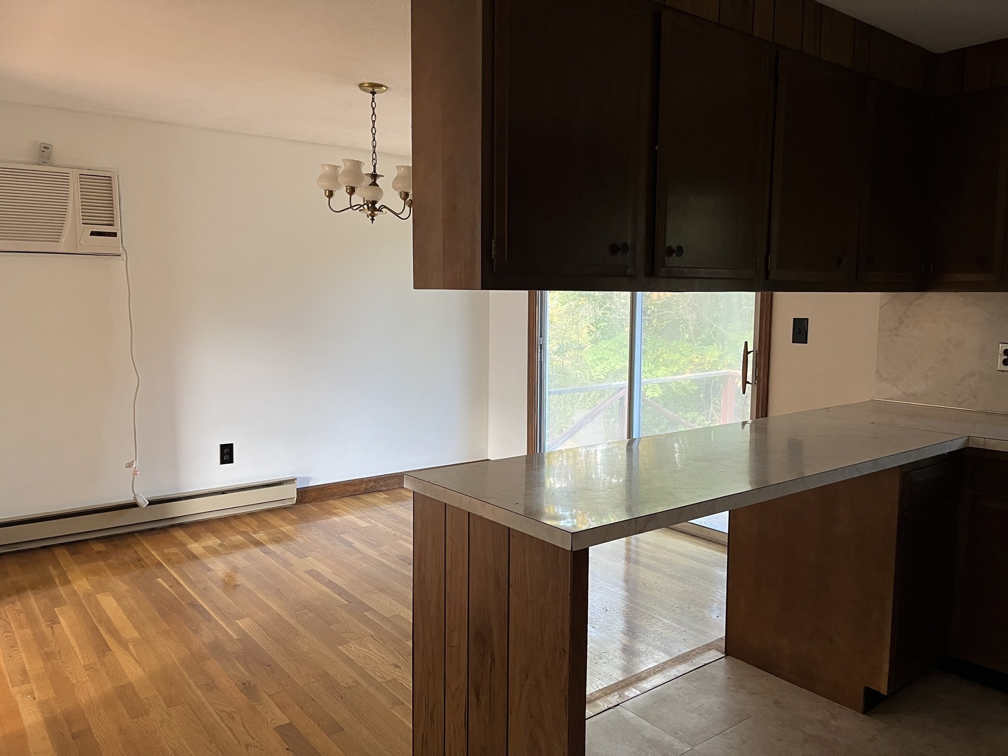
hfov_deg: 67.3
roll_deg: -0.2
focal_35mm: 26
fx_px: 757
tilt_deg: -6.1
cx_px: 504
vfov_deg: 53.1
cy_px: 378
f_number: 1.6
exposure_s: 1/60
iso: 200
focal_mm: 5.1
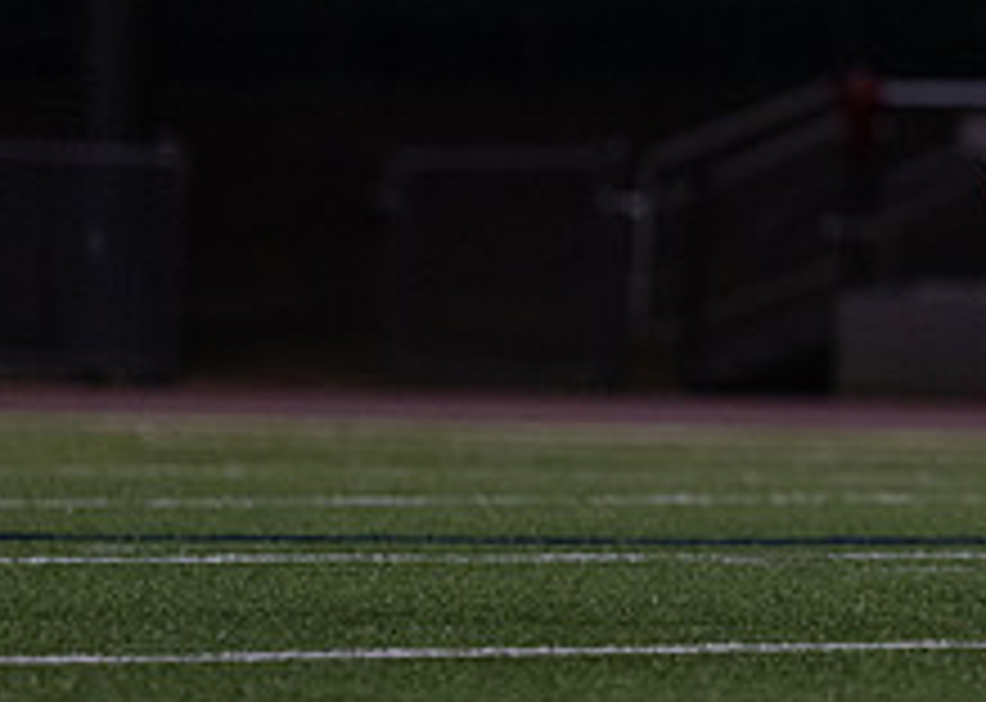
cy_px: 1
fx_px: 18465
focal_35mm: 660
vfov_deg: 2.2
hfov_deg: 3.1
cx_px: 1178
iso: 2500
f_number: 2.8
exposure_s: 1/1250
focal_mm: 200
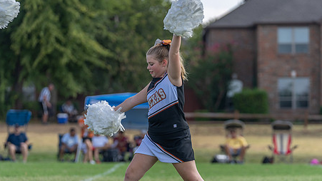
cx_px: 151
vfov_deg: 5.6
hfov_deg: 9.9
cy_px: 113
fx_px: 1853
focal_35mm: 217
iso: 125
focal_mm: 161
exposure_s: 1/1000
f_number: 3.5
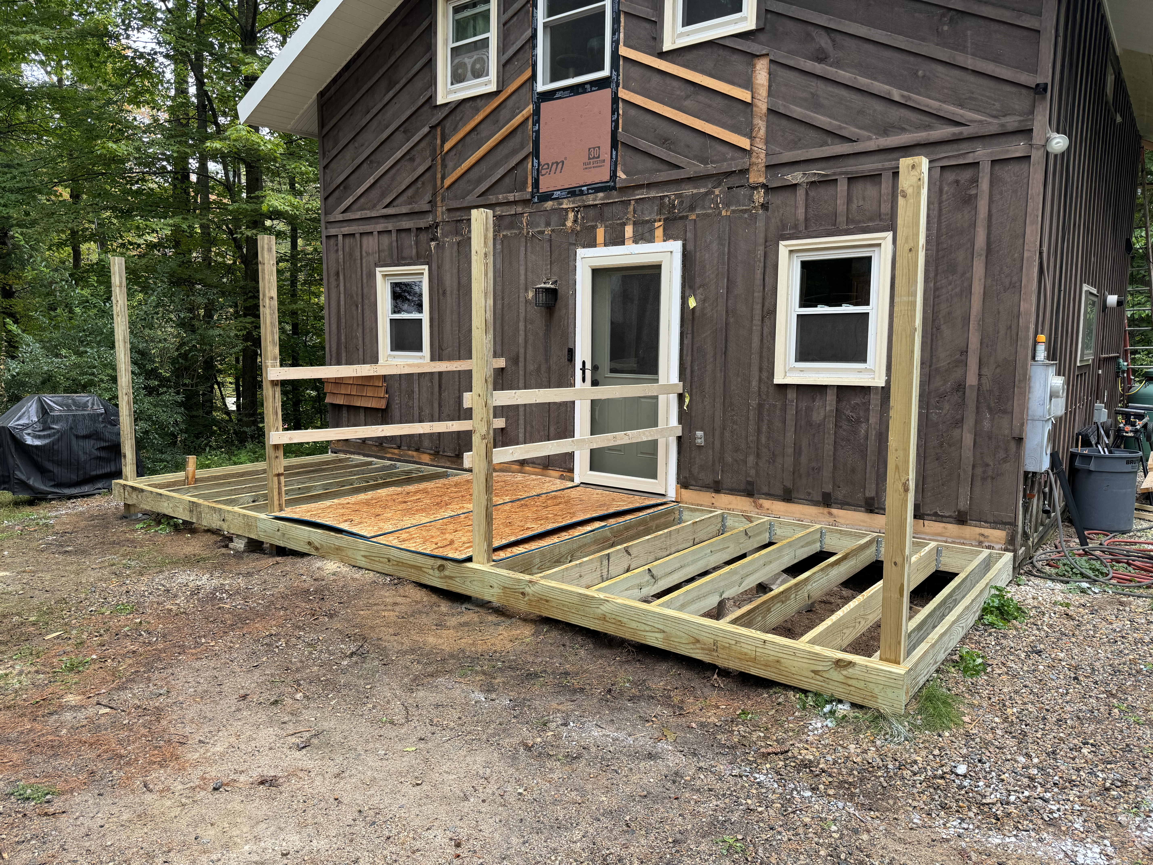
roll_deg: -1.0
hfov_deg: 71.6
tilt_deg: -4.8
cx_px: 576
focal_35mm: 24
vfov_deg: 56.8
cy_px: 432
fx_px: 799
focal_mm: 6.86
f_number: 1.78
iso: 100
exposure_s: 1/121
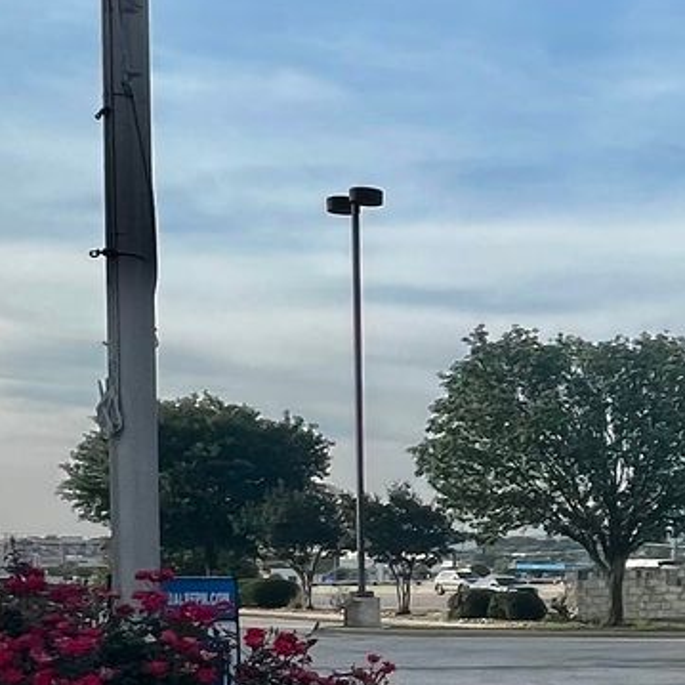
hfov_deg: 21.2
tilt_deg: -1.4
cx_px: 1112
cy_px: 565
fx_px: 1433
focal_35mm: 64
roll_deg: +1.4
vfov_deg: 26.3
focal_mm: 1.57
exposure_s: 1/995
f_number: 1.8
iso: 32
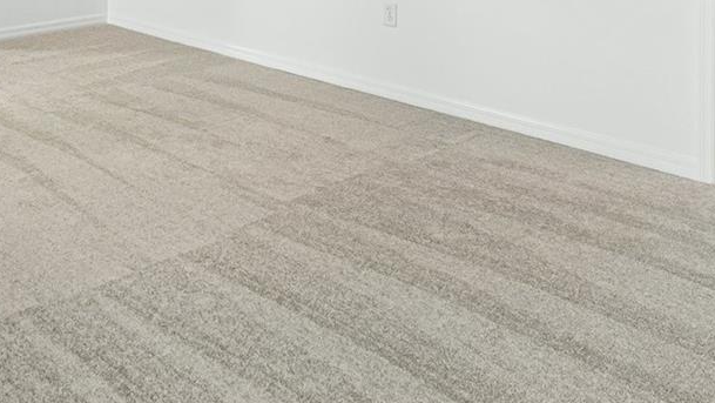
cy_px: -183
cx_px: 193
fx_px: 834
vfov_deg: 22.7
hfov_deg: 45.0
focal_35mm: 44
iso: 400
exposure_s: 1/80
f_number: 8
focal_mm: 16
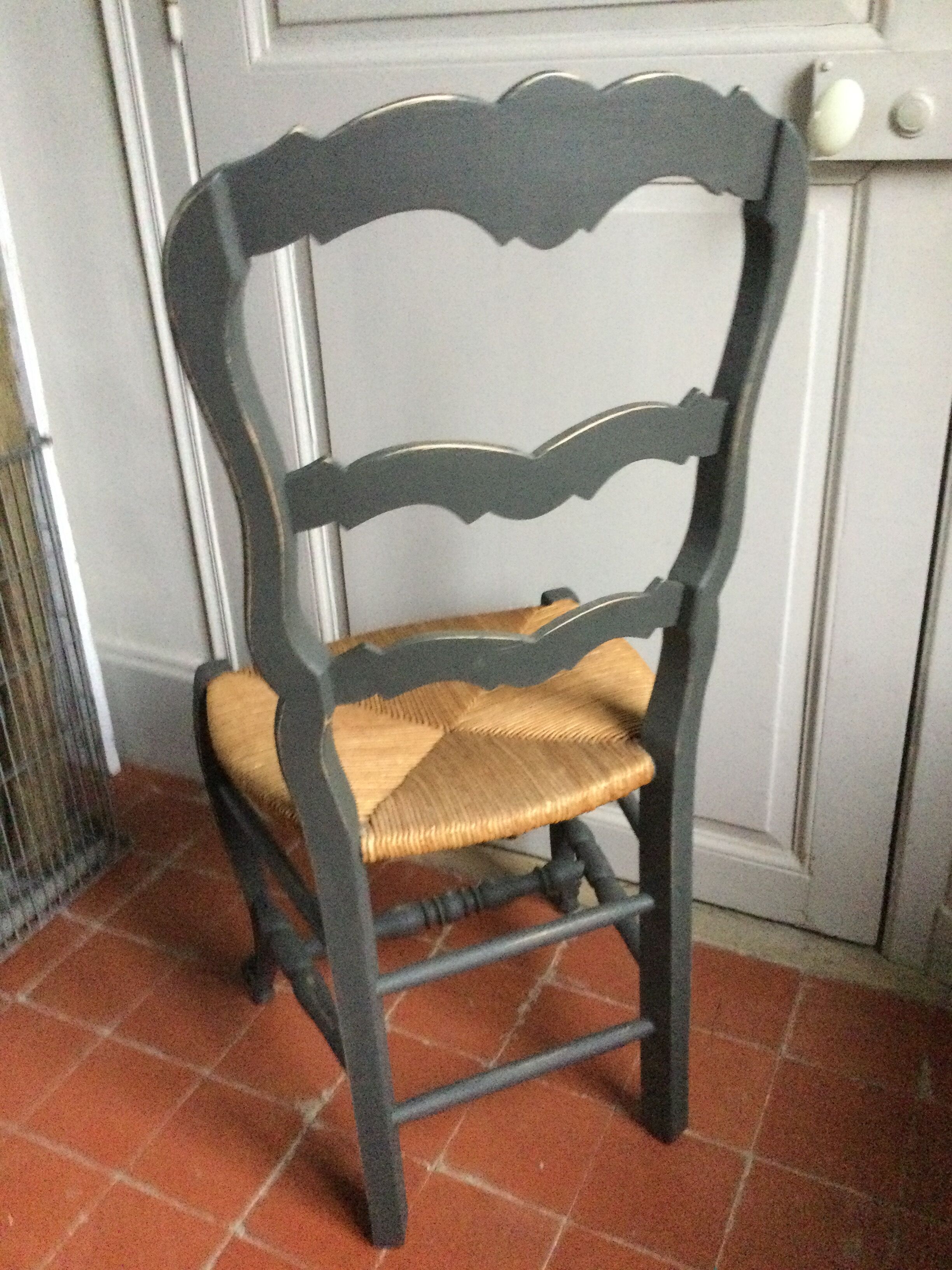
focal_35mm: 31
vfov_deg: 58.4
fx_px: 1137
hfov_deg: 45.4
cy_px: 635
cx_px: 476
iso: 320
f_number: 2.4
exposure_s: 1/17
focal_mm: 3.3
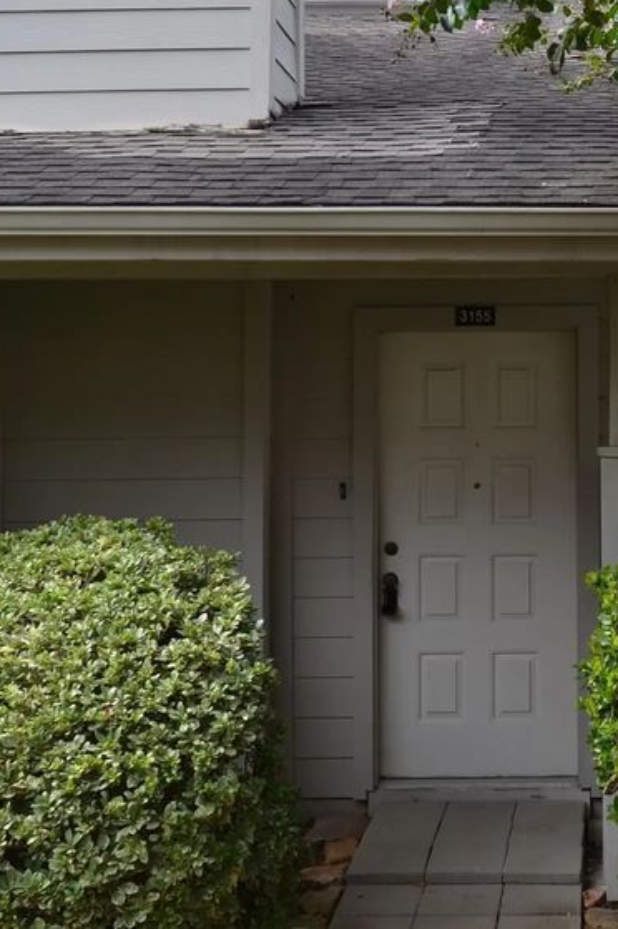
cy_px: 363
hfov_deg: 23.4
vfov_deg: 36.1
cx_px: 646
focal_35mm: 55
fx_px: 1418
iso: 100
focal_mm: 20
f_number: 6.3
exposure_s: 1/160
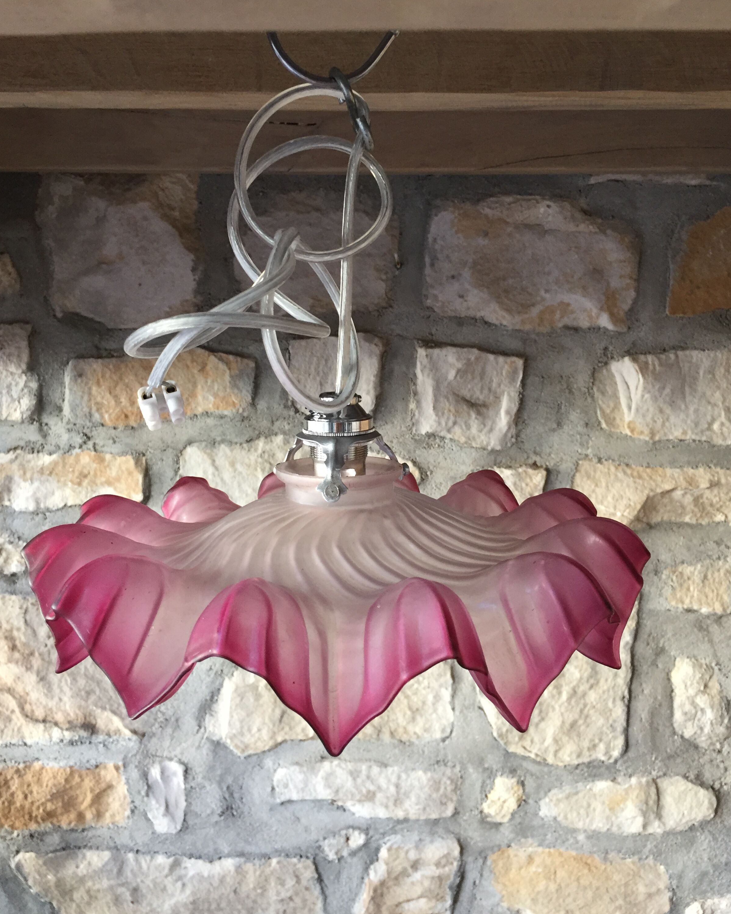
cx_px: 369
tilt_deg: -9.2
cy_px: 429
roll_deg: -0.3
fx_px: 838
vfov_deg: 57.1
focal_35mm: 31
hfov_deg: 47.1
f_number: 2.2
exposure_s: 1/33
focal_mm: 4.15
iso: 160
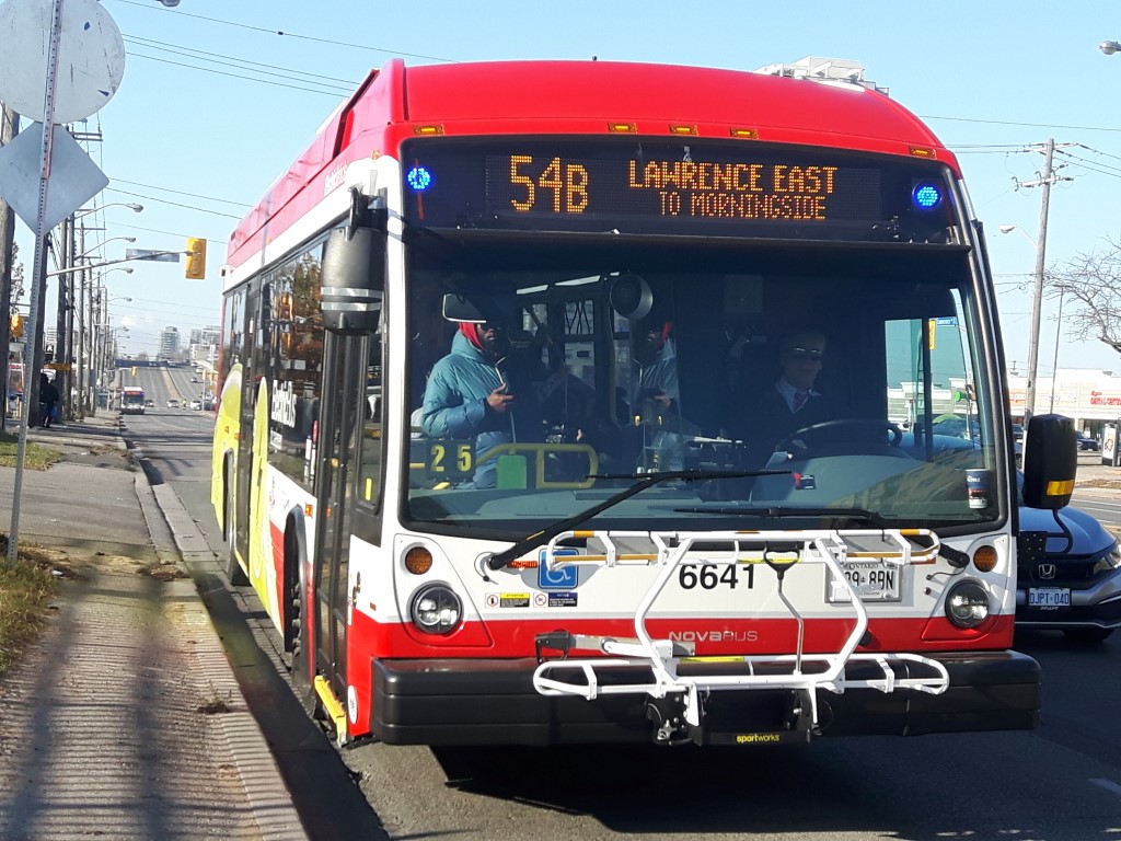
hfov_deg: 58.4
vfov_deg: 45.4
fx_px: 1004
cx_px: 560
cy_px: 420
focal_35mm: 31
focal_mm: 3.7
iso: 40
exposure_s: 1/662
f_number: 1.9
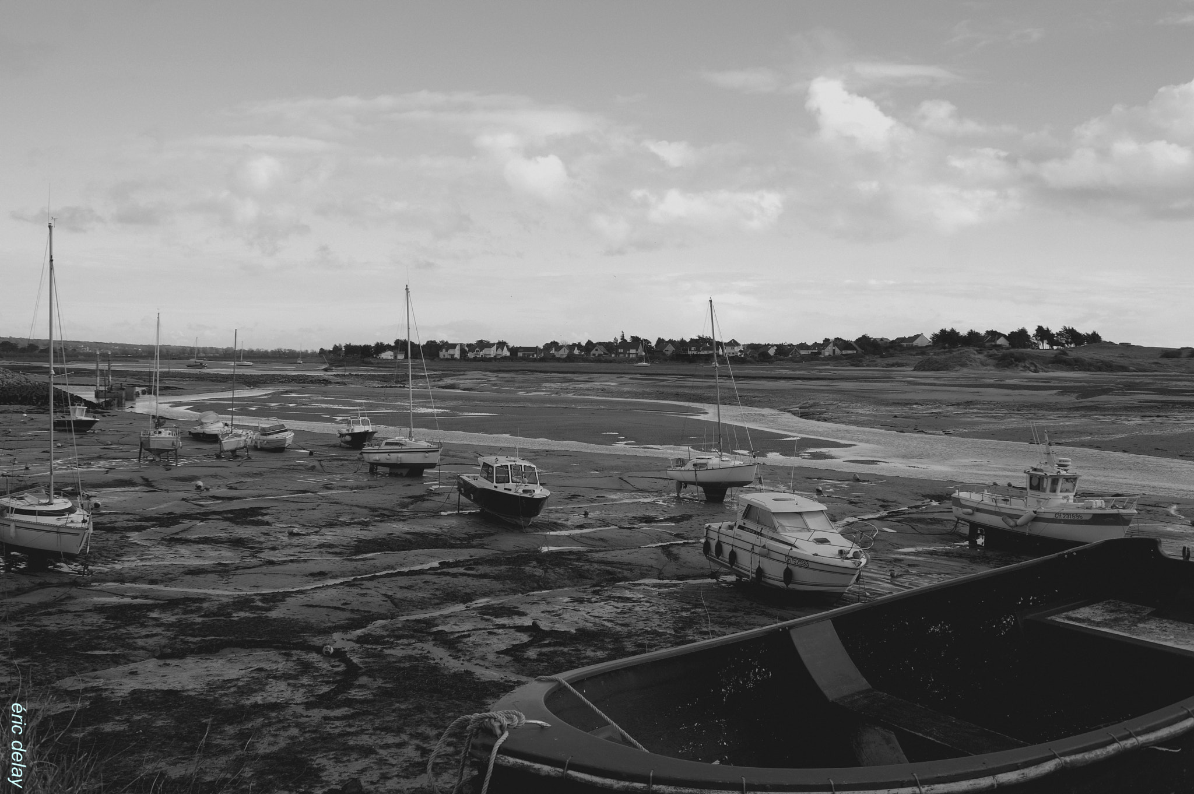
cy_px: 397
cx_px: 597
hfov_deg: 60.3
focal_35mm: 31
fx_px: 1027
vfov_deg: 42.3
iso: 100
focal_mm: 21
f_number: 7.1
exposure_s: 1/160
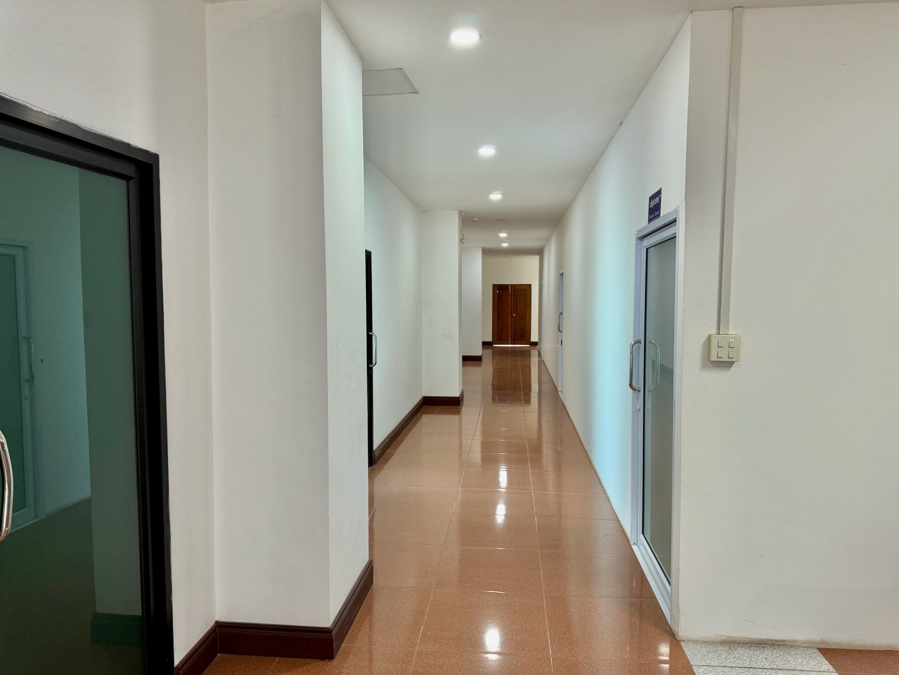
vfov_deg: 56.8
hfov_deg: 71.6
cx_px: 450
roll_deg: -0.3
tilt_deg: -3.8
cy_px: 338
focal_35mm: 24
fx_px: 623
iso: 200
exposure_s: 1/100
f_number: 1.78
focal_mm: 6.76
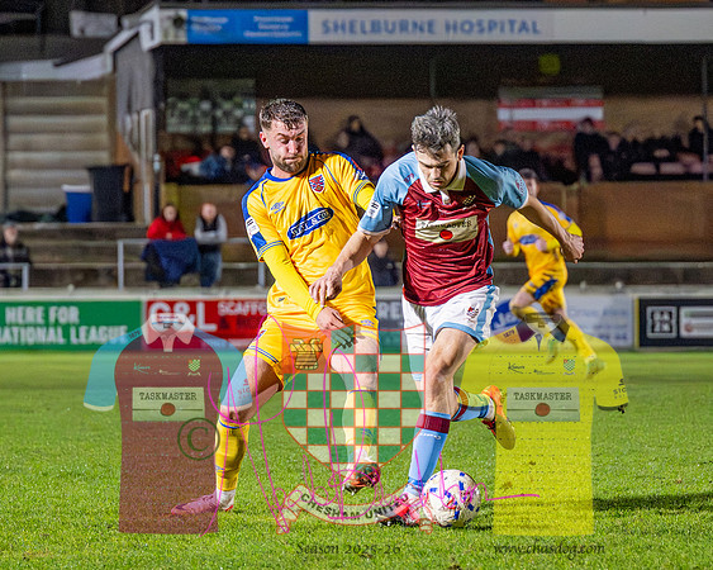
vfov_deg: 6.6
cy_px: 424
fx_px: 4970
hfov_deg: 8.2
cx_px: 322
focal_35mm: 236
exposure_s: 1/1250
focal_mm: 89
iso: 8000
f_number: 2.8
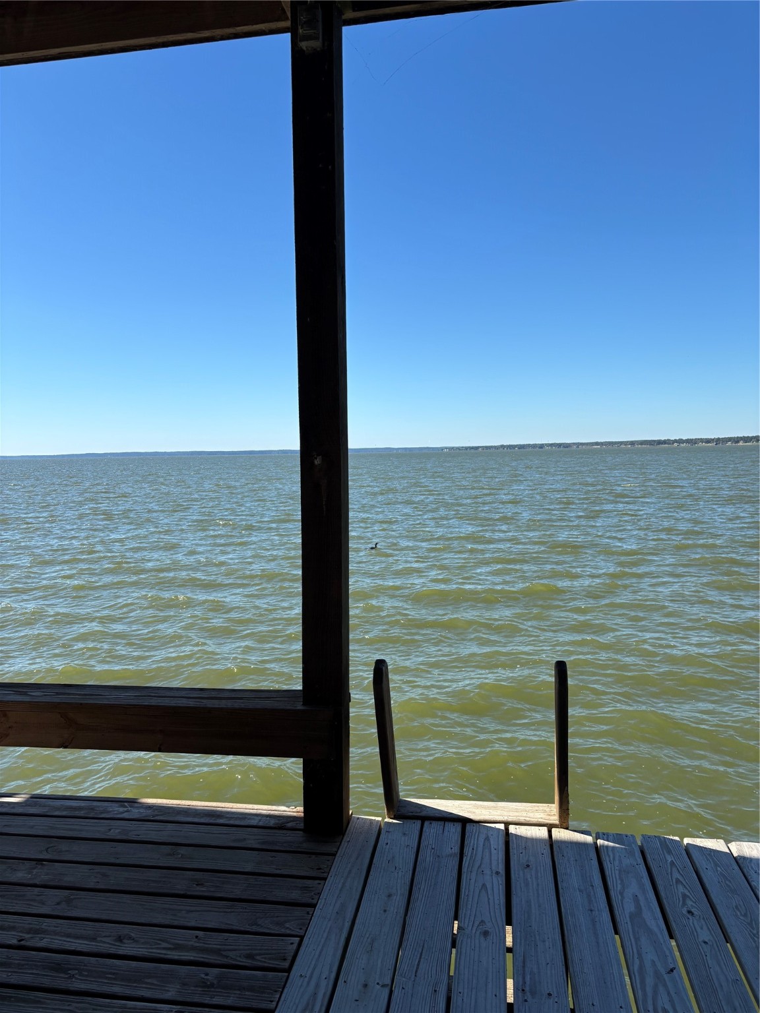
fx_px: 761
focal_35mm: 26
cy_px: 506
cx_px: 380
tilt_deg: -2.3
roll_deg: +0.3
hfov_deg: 53.1
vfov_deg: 67.3
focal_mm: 5.96
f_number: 1.6
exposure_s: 1/3106
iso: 50
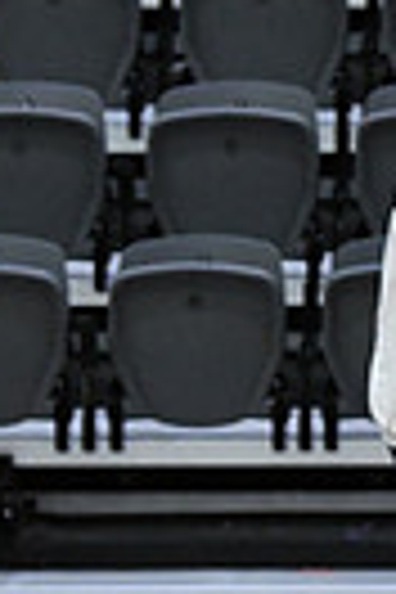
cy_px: 781
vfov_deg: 3.0
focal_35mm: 690
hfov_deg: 2.0
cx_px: 1242
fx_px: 11384
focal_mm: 105
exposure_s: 1/500
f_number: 4
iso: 5000
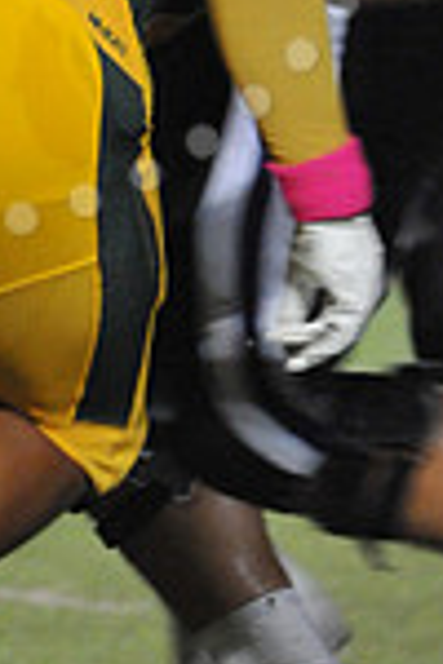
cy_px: -297
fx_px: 35733
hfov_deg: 0.7
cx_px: -89
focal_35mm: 1936
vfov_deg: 1.1
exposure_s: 1/200
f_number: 6.3
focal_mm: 500
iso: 6400
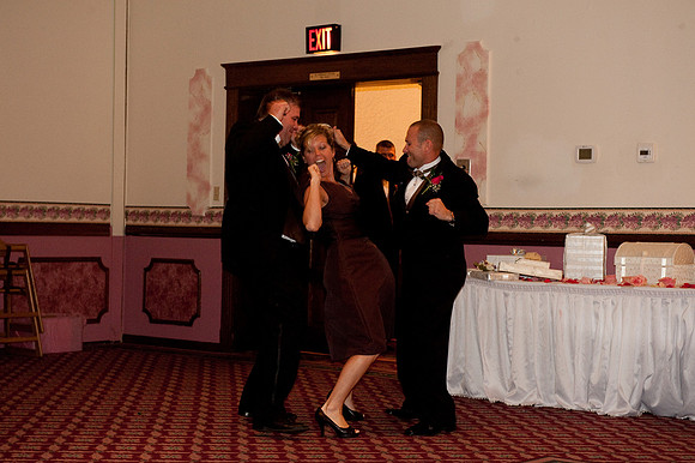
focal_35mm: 70
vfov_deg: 19.4
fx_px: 1351
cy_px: 232
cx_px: 348
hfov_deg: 28.9
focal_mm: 70
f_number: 5.6
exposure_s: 1/60
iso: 1600
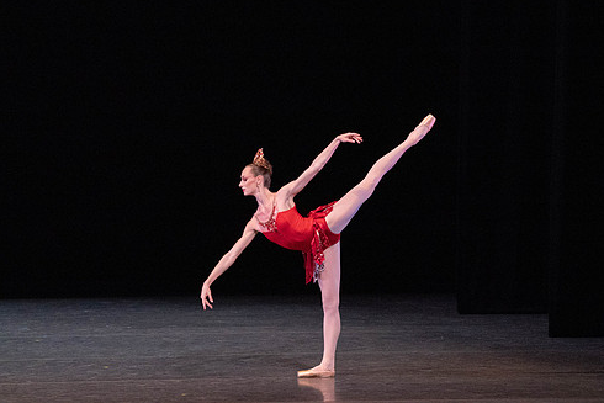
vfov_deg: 4.0
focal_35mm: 341
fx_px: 5723
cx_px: 306
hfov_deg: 6.0
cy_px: 167
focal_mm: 288
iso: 16000
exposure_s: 1/500
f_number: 11
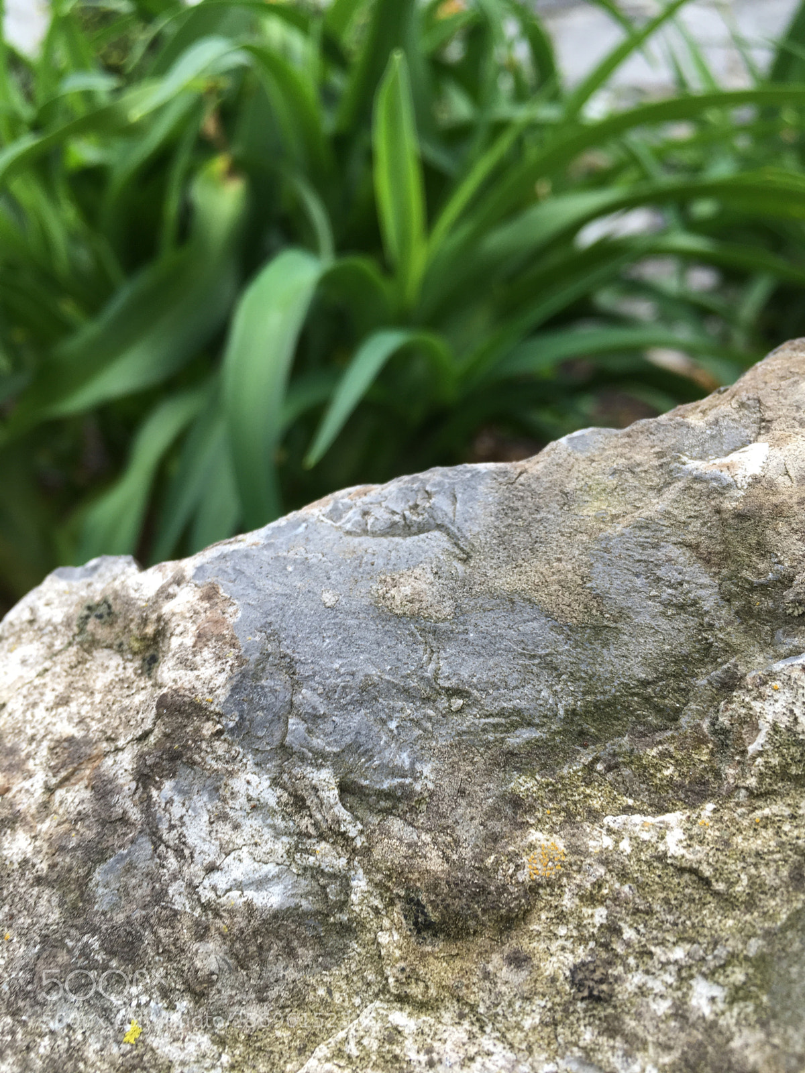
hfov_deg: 48.2
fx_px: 899
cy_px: 536
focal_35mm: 29
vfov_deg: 61.7
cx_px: 402
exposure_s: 1/144
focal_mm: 4.15
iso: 25
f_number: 2.2
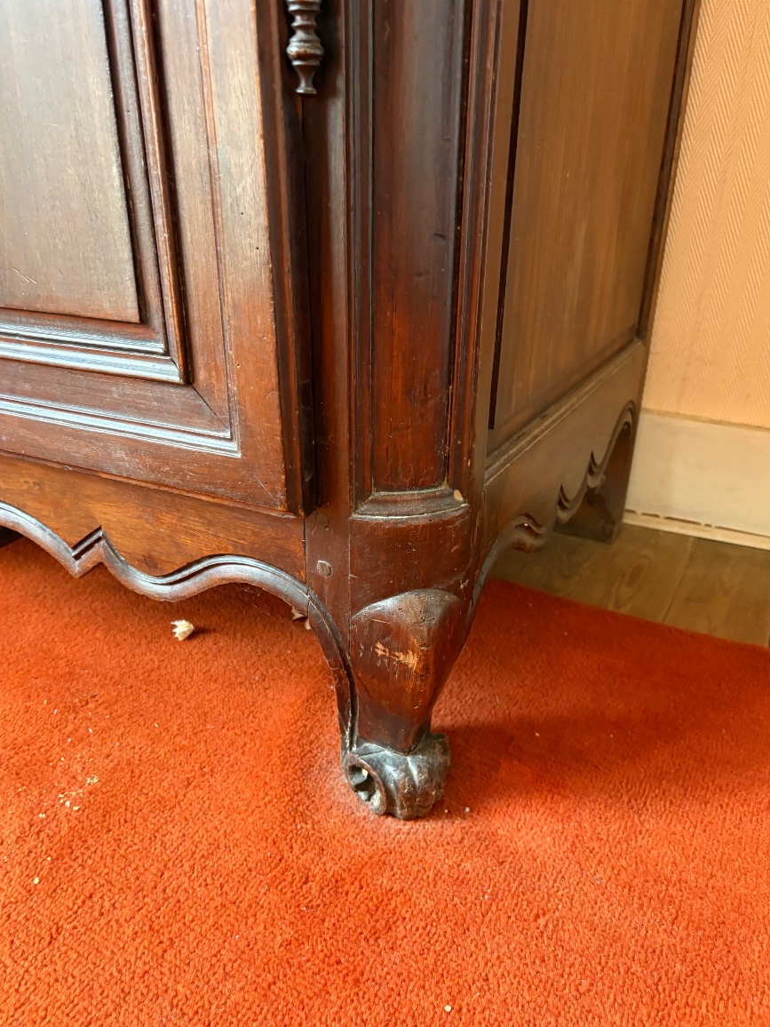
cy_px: 530
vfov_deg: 65.3
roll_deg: -0.5
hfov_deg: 51.4
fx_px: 801
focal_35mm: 27
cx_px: 378
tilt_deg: -27.8
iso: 400
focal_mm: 5.96
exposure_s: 1/33
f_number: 1.6
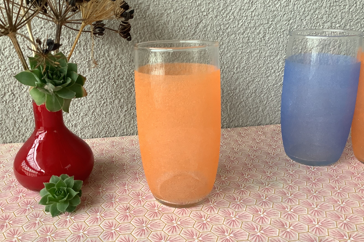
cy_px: 123
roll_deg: +1.6
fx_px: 334
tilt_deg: -17.4
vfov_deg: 40.0
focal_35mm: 33
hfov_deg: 57.2
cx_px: 181
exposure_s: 1/60
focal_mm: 3.3
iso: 100
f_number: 2.4
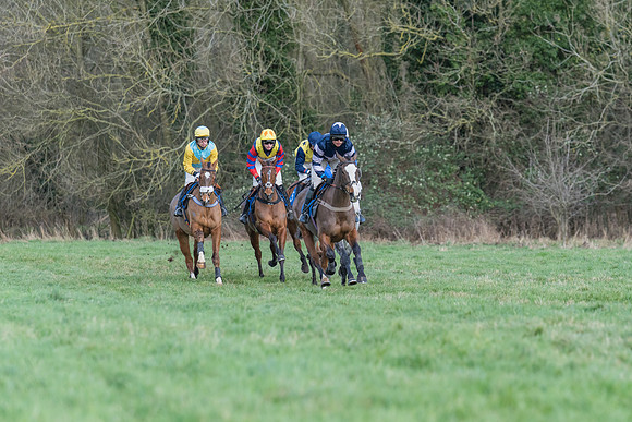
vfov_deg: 4.5
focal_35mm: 306
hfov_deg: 6.7
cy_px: 183
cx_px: 377
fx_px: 5365
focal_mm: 200
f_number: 4
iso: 800
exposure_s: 1/1000
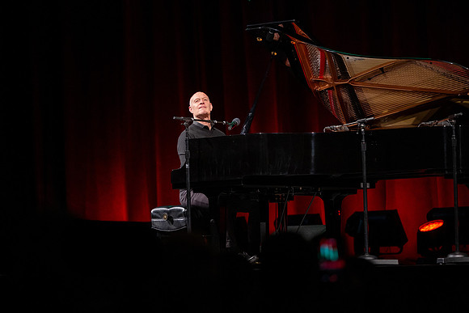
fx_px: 2001
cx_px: 202
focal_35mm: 154
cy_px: 135
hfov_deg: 13.4
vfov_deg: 8.9
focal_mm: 135
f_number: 2.8
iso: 1000
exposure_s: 1/320
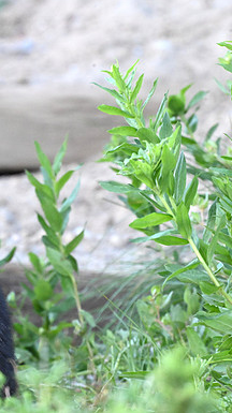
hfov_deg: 0.6
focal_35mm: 1895
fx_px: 20765
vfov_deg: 1.1
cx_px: -58
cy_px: 206
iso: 6400
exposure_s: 1/160
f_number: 13
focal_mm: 1200
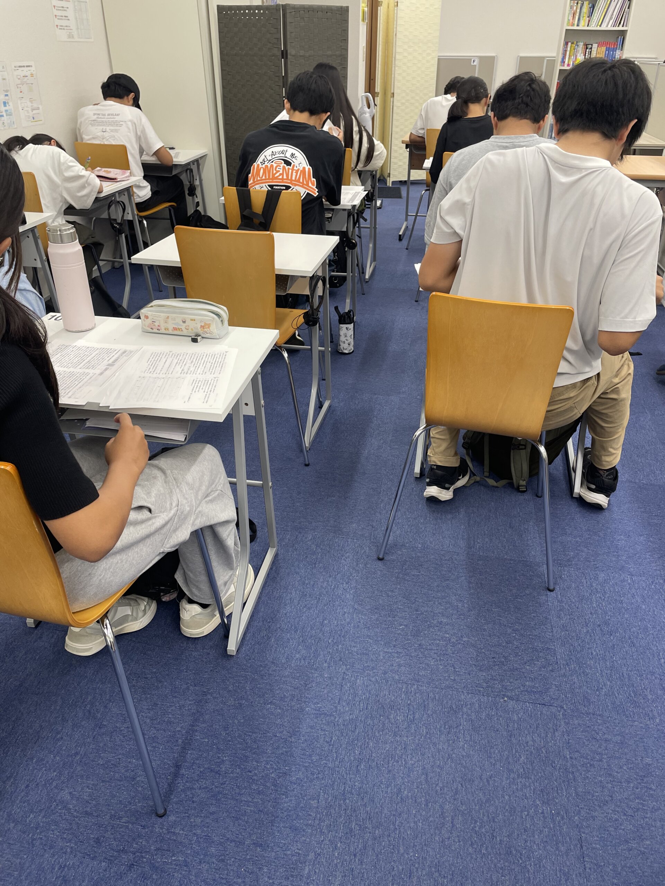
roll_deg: +0.6
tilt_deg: -29.9
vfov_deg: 67.3
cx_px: 332
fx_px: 666
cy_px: 443
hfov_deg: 53.1
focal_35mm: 26
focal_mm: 4.2
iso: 100
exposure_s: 1/120
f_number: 1.6
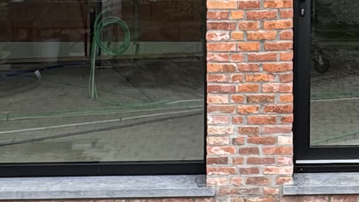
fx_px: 904
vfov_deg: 12.4
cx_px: 367
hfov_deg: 21.6
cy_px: -52
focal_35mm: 95
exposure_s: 1/344
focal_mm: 2.22
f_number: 2.2
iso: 40
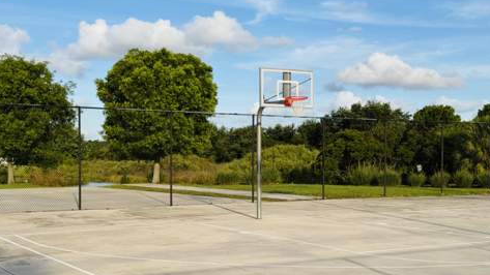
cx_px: 246
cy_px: 156
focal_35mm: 53
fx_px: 689
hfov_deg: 39.2
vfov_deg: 22.6
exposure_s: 1/4310
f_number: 1.78
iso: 64
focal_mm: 6.76
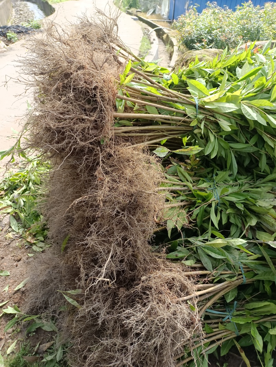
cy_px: 184
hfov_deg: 54.9
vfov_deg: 69.4
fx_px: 266
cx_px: 138
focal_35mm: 25
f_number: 1.79
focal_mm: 4.71
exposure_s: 1/292
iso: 100
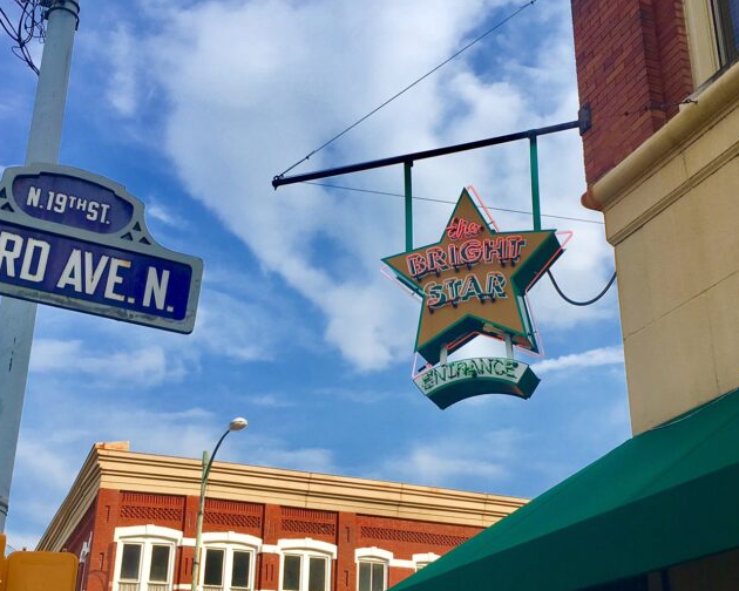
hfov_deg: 40.3
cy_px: 308
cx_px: 399
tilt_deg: +25.6
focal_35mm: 46
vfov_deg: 32.7
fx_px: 1006
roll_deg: -0.2
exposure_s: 1/1202
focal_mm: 4.15
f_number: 2.2
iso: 25
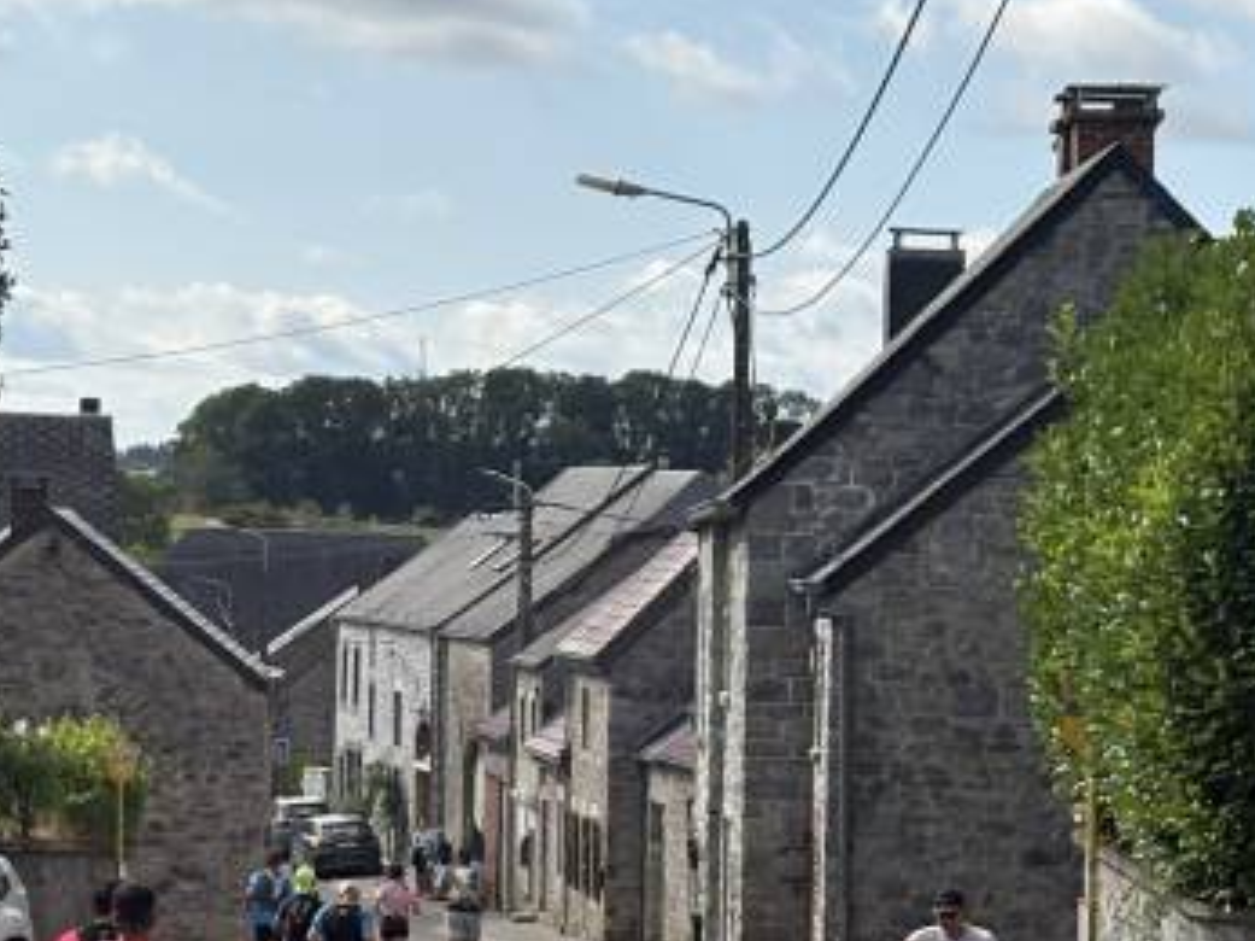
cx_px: 278
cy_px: 626
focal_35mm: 150
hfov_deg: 13.1
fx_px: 5436
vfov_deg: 9.9
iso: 32
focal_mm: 5.96
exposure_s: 1/4630
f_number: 1.6
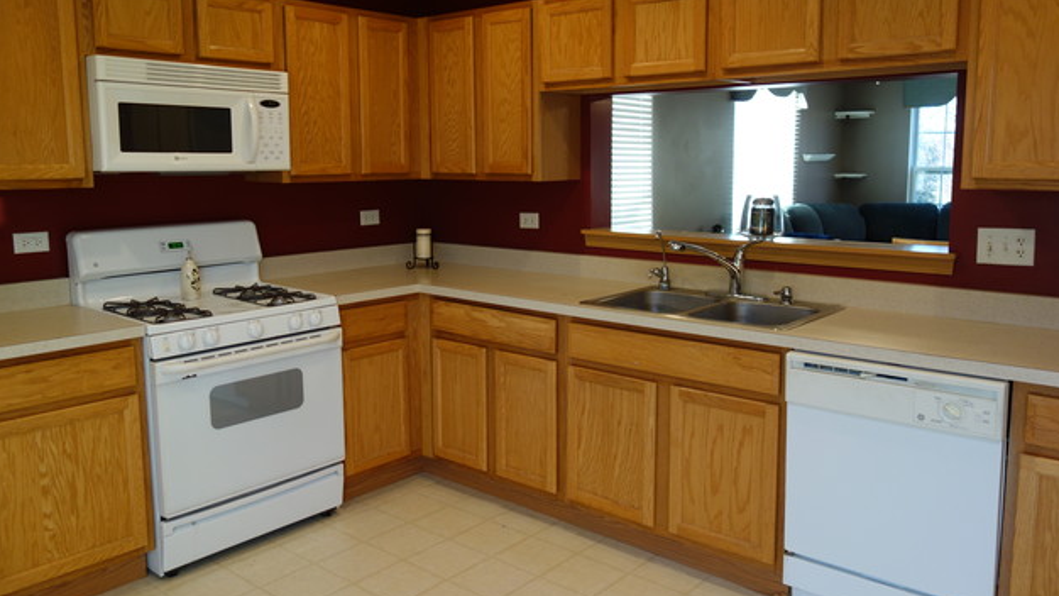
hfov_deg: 64.3
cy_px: 262
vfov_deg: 38.9
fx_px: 842
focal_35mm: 30
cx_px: 526
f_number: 1.8
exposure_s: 1/80
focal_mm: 10.4
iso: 125
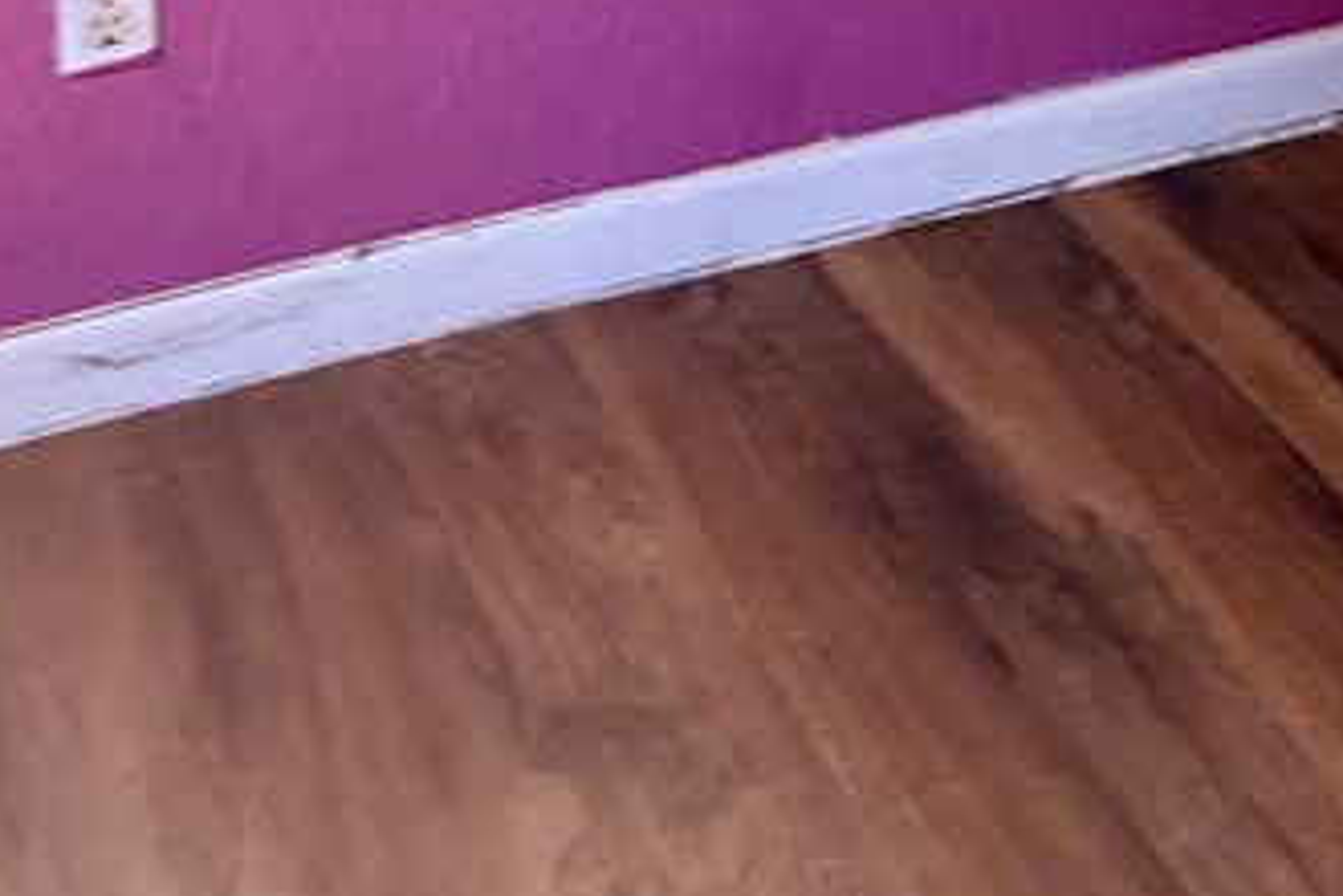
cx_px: 1384
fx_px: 3133
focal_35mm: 84
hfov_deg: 23.1
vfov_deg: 13.9
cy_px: -867
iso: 125
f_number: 1.6
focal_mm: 5.96
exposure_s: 1/121
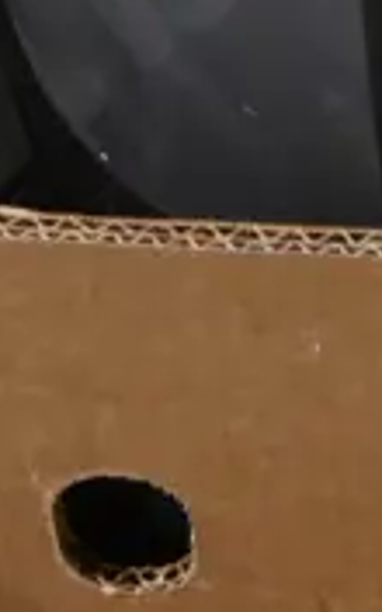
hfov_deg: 6.0
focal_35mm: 210
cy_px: -563
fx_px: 3498
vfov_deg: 9.4
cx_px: 858
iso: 640
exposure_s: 1/60
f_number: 4
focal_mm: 17
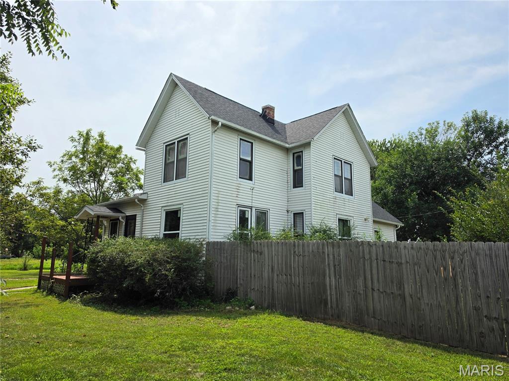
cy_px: 190
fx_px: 338
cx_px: 254
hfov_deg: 73.9
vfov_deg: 58.9
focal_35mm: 23
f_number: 1.4
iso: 40
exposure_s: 1/7939
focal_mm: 6.5
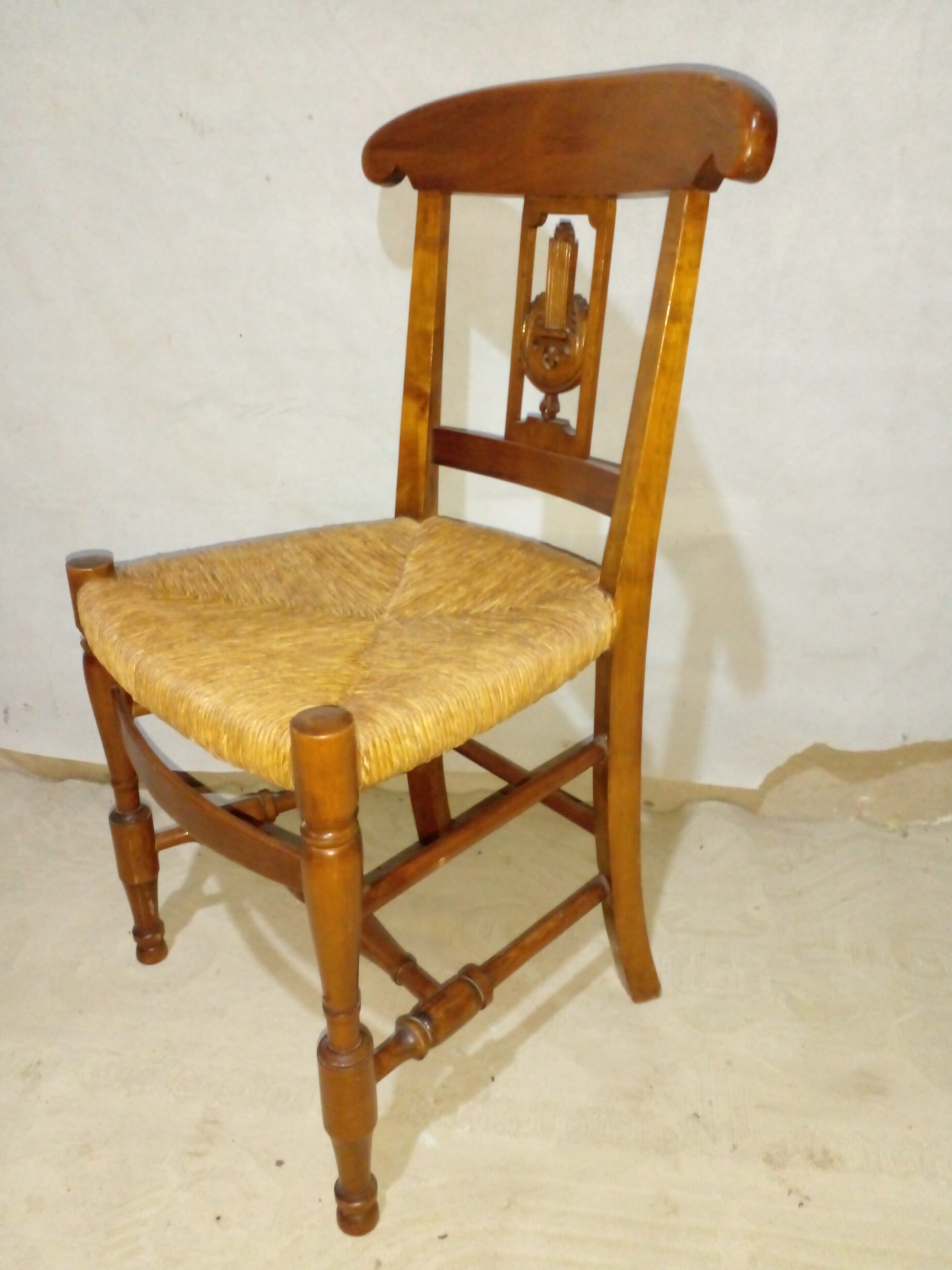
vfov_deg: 63.5
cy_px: 636
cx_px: 482
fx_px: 1027
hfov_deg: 49.7
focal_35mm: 28
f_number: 1.9
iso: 500
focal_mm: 3.6
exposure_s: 1/25
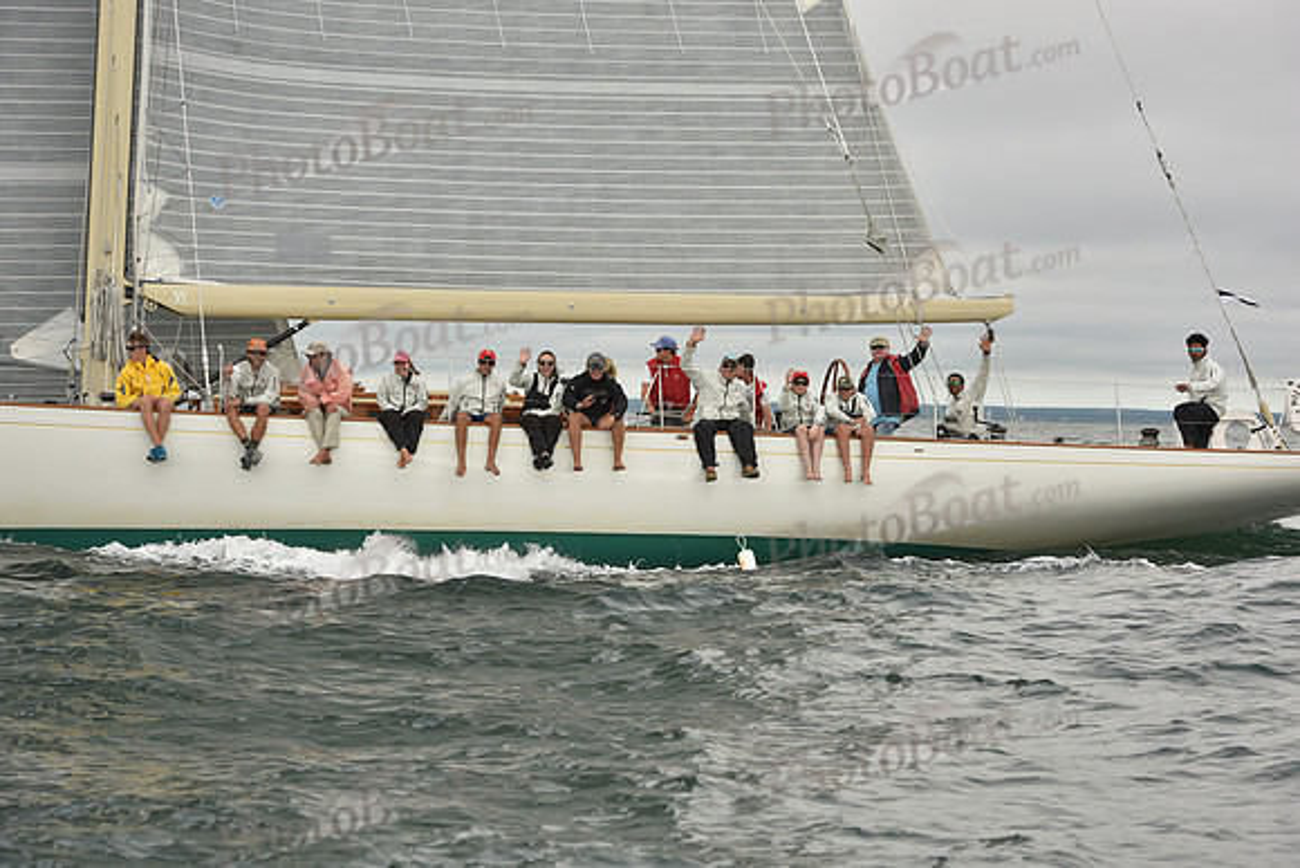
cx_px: 650
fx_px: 3323
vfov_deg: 14.9
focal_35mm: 92
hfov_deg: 22.1
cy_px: 434
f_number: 7.1
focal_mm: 92
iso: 320
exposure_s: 1/800
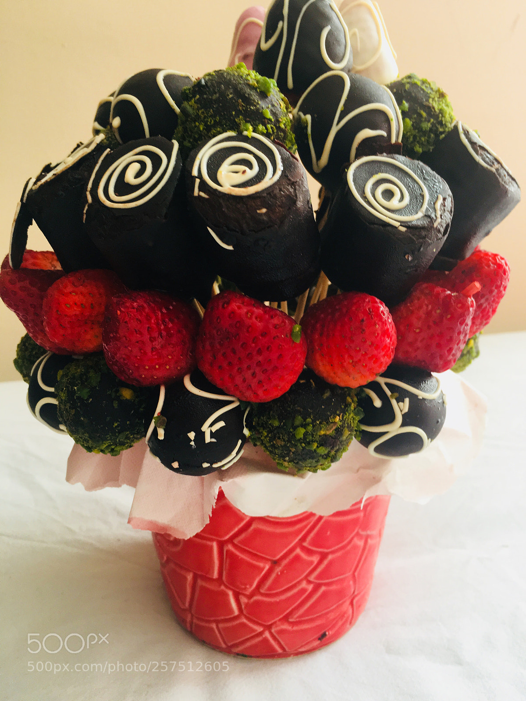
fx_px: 588
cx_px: 263
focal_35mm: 29
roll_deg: +0.8
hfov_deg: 48.2
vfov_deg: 61.7
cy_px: 350
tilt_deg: -19.6
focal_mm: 4.15
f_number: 2.2
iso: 64
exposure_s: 1/33
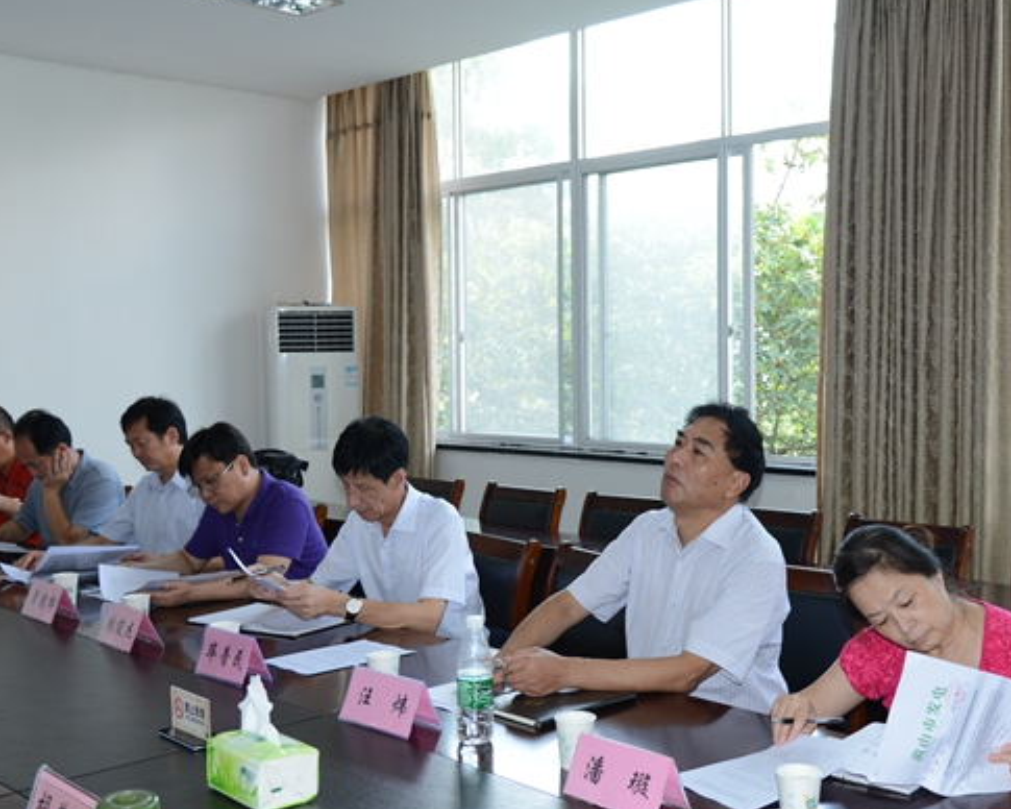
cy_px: 427
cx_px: 598
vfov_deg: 33.4
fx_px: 1346
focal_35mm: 45
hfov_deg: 41.0
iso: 500
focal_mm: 31
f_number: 4.5
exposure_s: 1/125
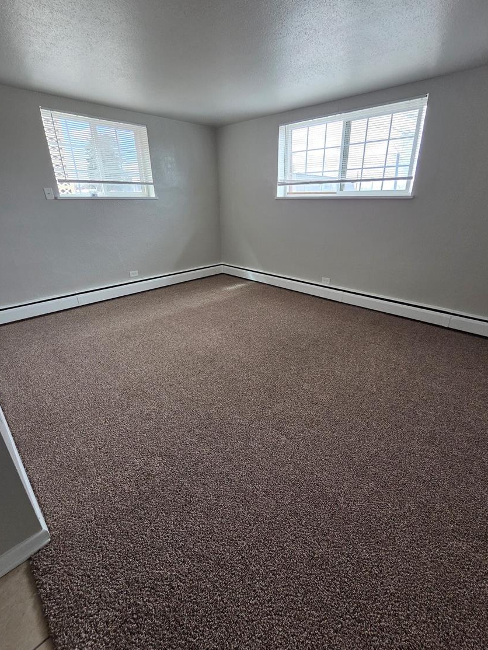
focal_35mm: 14
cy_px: 321
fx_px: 263
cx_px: 259
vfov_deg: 102.0
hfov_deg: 85.6
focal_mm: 2.2
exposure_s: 1/120
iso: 250
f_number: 2.2
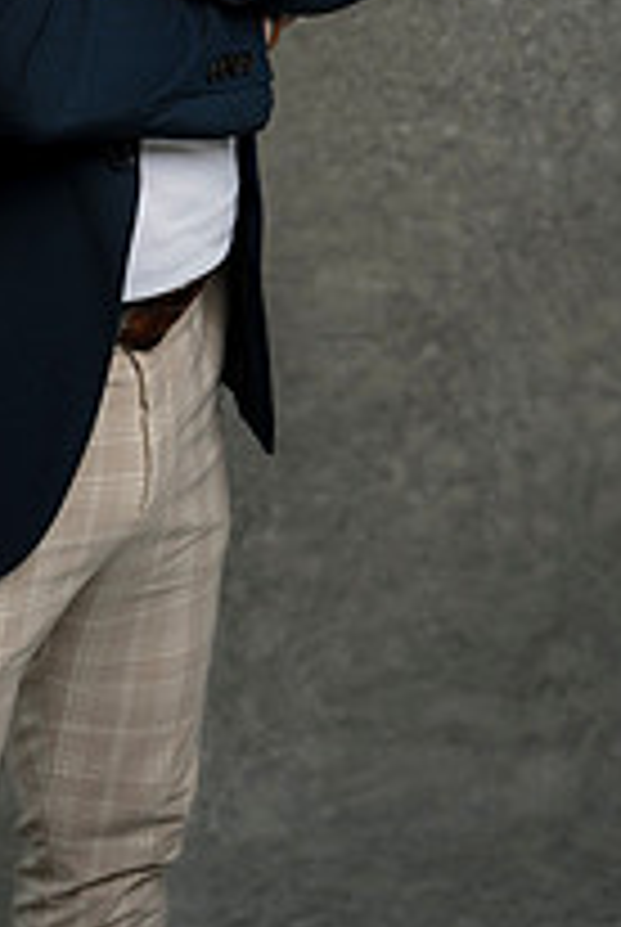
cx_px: -18
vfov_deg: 16.6
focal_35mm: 120
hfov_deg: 11.3
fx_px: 3094
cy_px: -68
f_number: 4
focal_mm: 55
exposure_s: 1/160
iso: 125
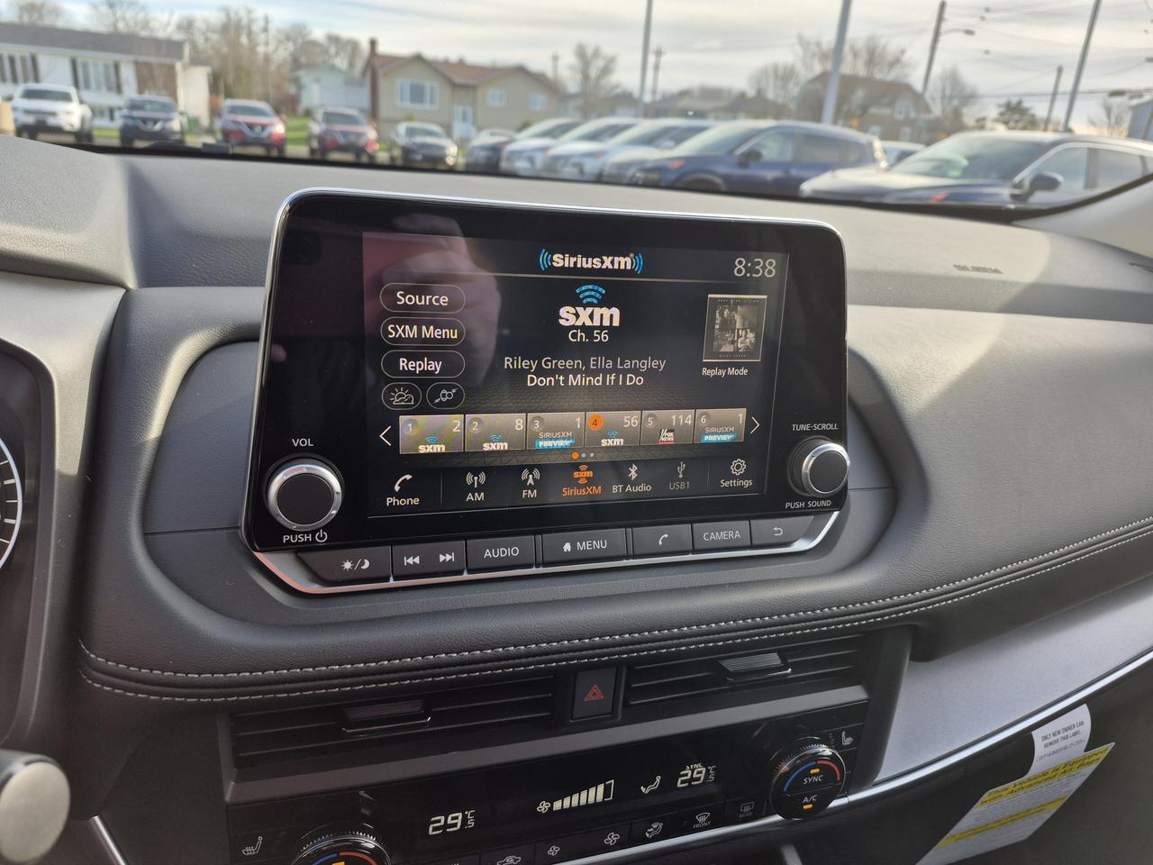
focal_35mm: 23
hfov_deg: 73.9
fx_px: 766
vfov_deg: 58.9
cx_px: 576
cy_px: 432
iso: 25
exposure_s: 1/370
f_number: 1.8
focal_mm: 5.4
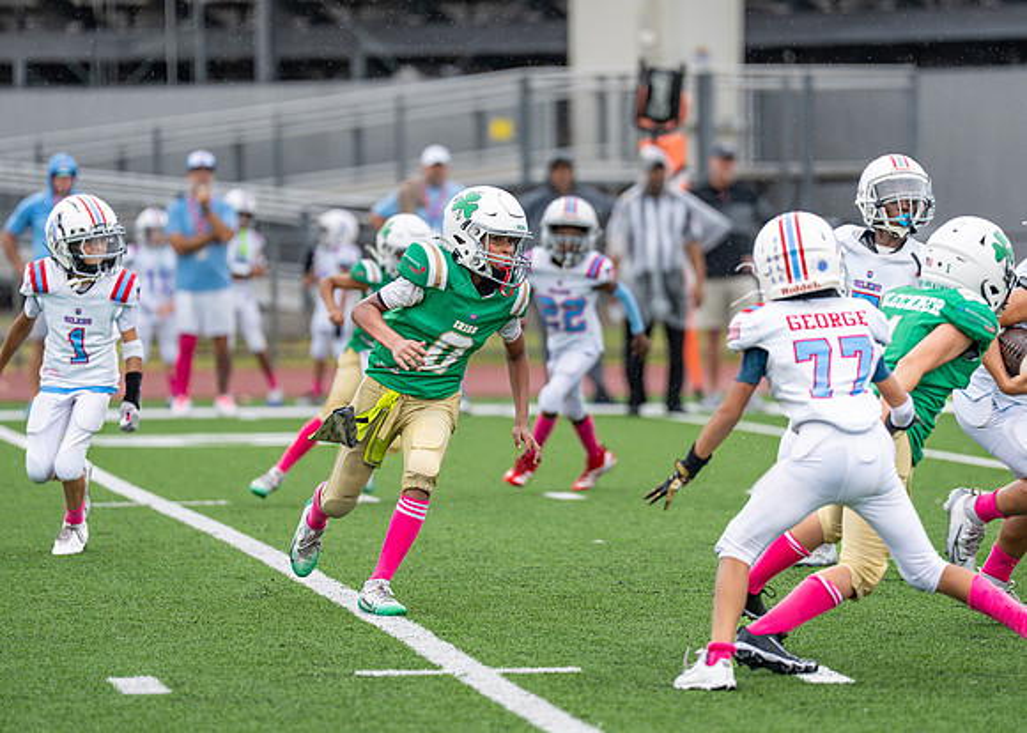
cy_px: 326
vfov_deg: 5.6
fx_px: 7490
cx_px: 567
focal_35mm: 257
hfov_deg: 7.8
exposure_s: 1/1000
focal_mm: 200
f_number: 2.8
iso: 400
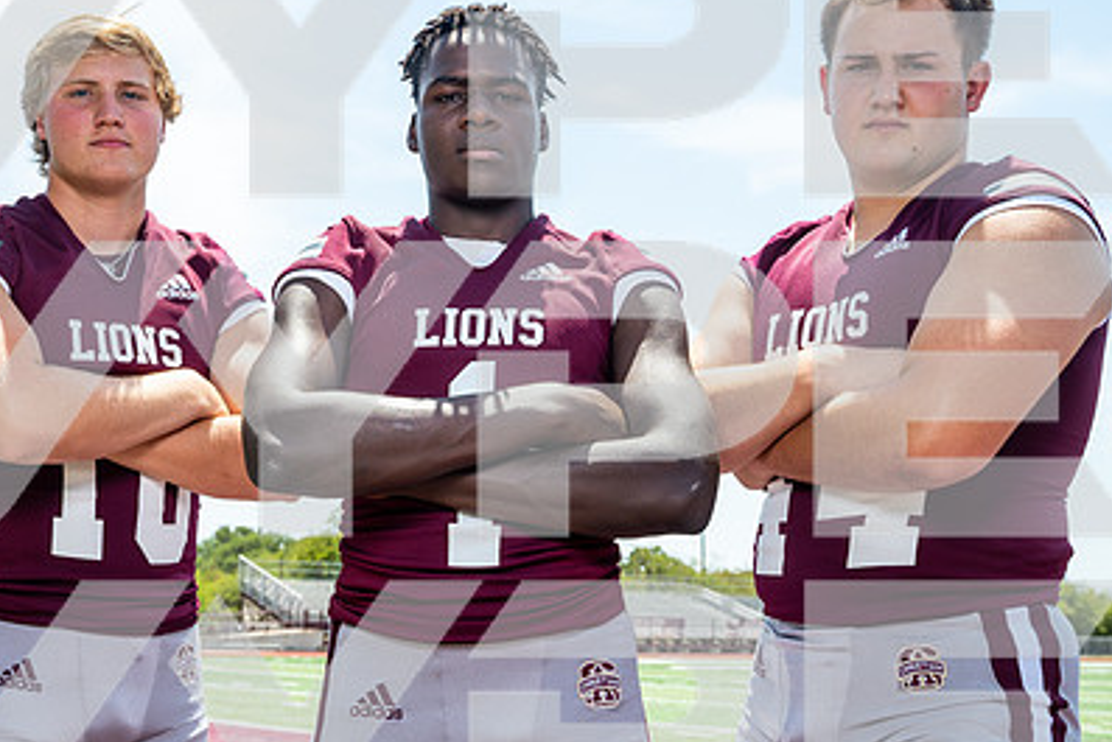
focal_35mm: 54
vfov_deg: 25.1
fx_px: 1669
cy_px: 391
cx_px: 423
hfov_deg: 36.7
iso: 100
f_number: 8
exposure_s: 1/125
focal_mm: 37
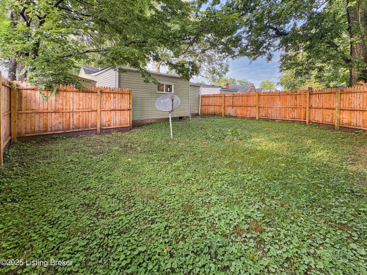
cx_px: 184
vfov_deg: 85.7
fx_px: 148
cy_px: 138
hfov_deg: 102.1
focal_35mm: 14
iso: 125
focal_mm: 2.2
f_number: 2.2
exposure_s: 1/140
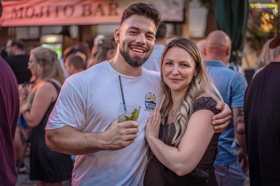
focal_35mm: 35
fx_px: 272
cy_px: 93
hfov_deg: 54.4
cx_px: 140
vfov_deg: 37.9
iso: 2000
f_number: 1.2
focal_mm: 35
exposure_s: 1/160
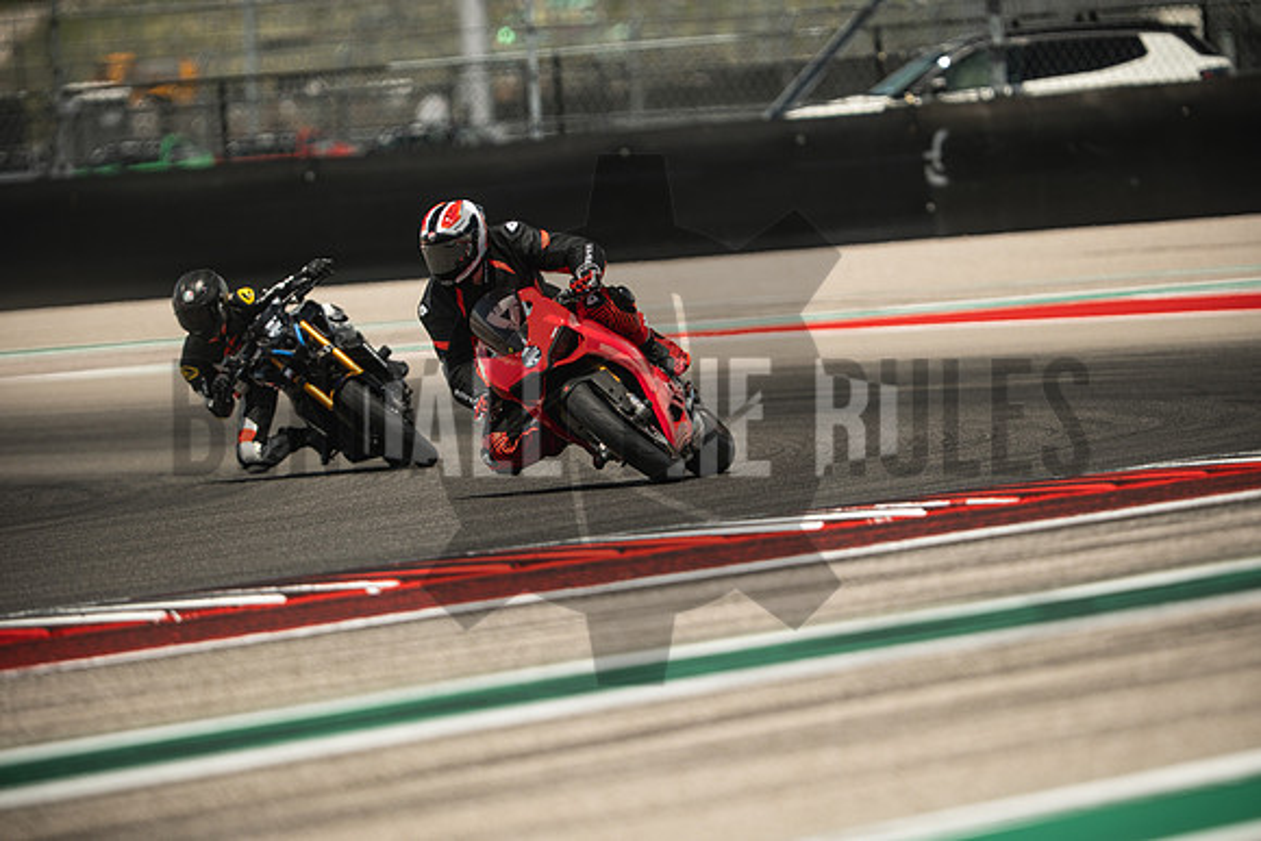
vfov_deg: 3.3
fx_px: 14714
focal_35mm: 420
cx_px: 630
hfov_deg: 4.9
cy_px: 420
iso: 160
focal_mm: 280
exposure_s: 1/1250
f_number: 3.2
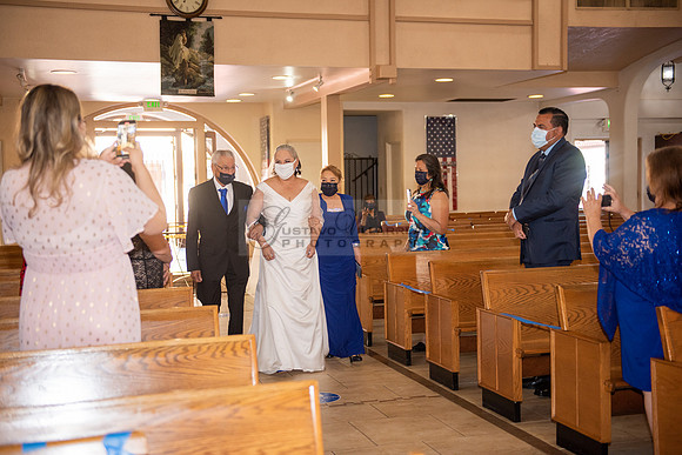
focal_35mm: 48
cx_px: 341
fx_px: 910
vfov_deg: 28.1
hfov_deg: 41.1
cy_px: 228
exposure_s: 1/160
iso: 1000
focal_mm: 48
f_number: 2.8
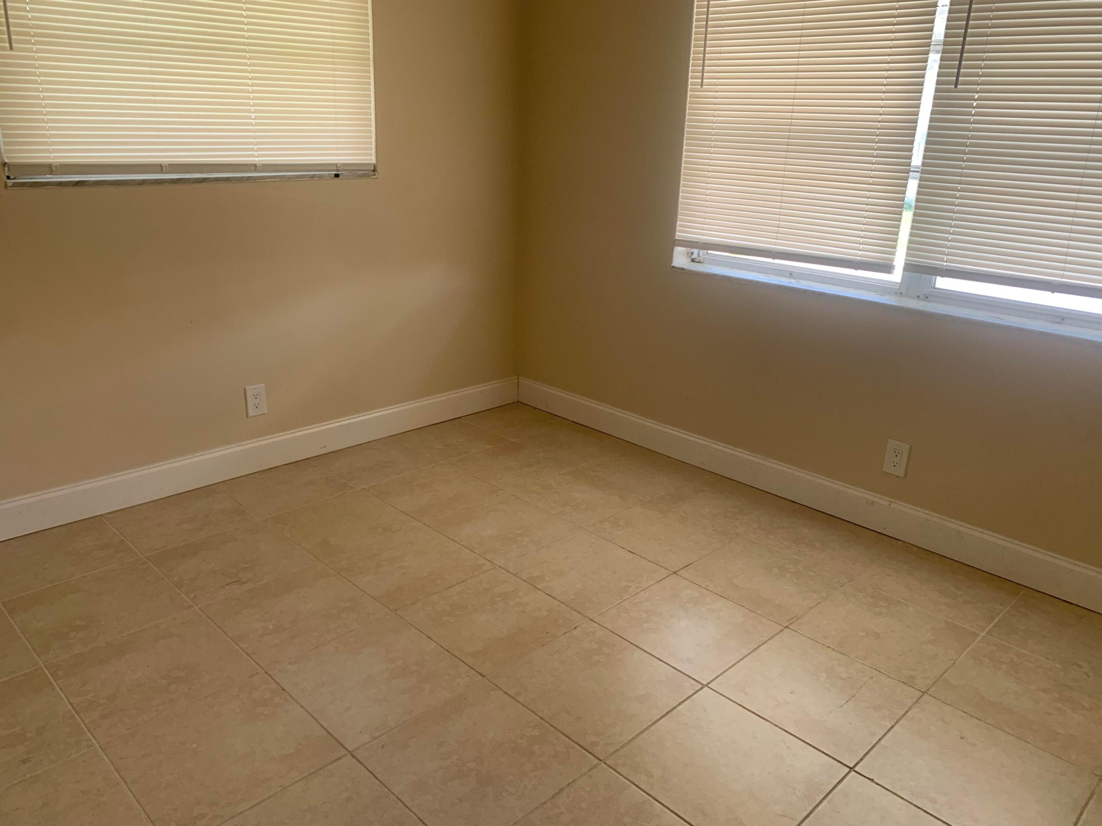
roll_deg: -0.9
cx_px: 551
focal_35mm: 26
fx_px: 828
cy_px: 413
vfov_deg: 53.1
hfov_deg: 67.3
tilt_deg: -21.3
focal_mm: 4.25
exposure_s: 1/121
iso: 80
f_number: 1.8
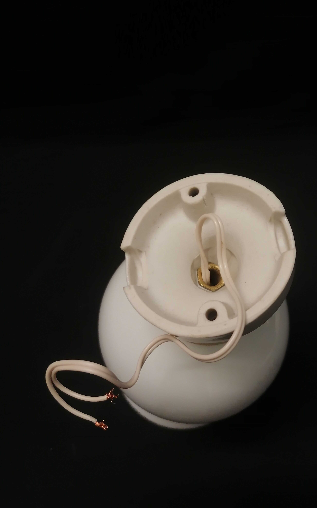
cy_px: 253
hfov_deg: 42.9
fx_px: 401
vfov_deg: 64.6
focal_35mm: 29
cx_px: 191
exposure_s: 1/100
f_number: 1.8
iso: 500
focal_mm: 4.75
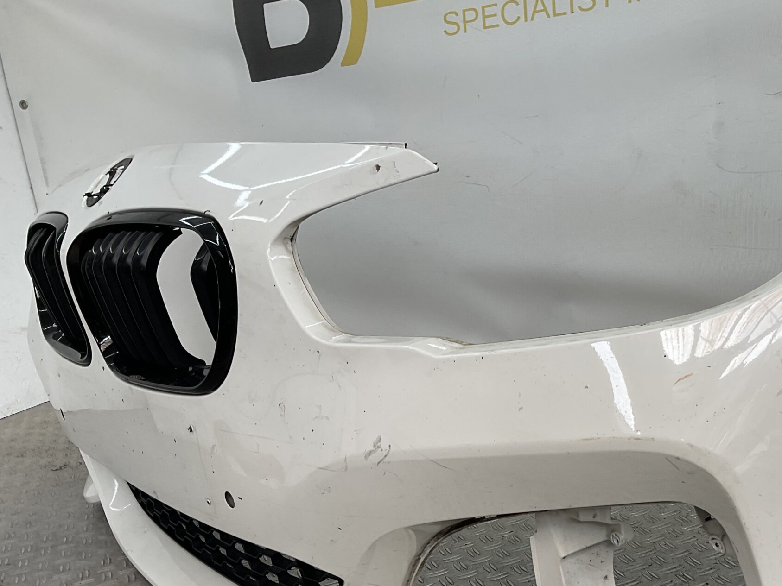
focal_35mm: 44
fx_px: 994
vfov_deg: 32.3
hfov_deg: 42.0
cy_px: 440
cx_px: 556
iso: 16
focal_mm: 3
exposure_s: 1/260
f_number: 1.8
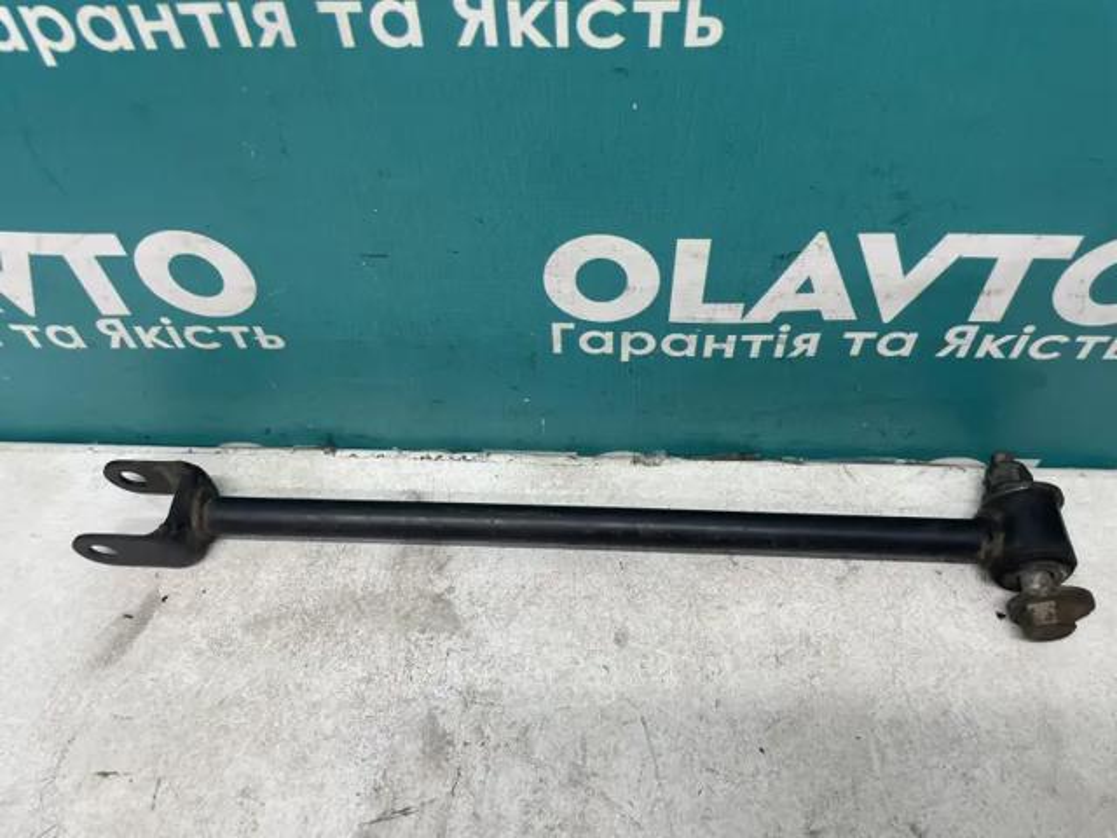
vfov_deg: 53.1
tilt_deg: -52.4
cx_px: 558
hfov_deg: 67.3
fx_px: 839
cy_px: 419
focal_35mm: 26
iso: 100
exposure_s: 1/100
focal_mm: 4.2
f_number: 1.6
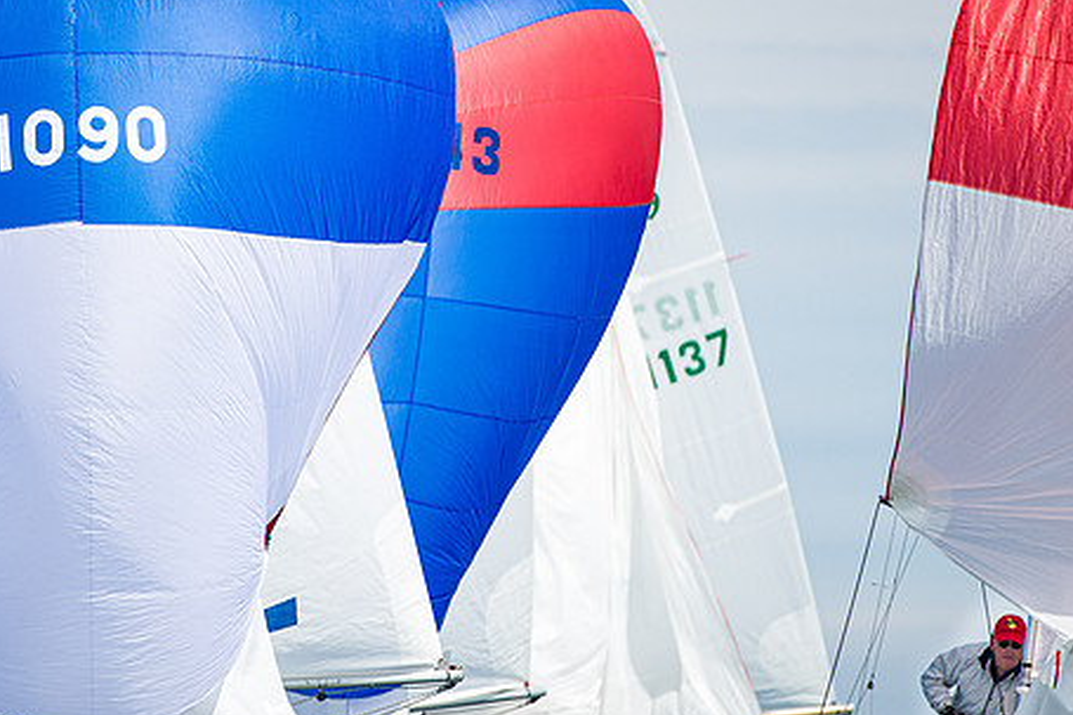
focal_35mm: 537
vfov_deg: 2.6
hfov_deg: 3.8
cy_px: 357
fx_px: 15999
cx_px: 406
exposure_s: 1/2500
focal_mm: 400
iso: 320
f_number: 4
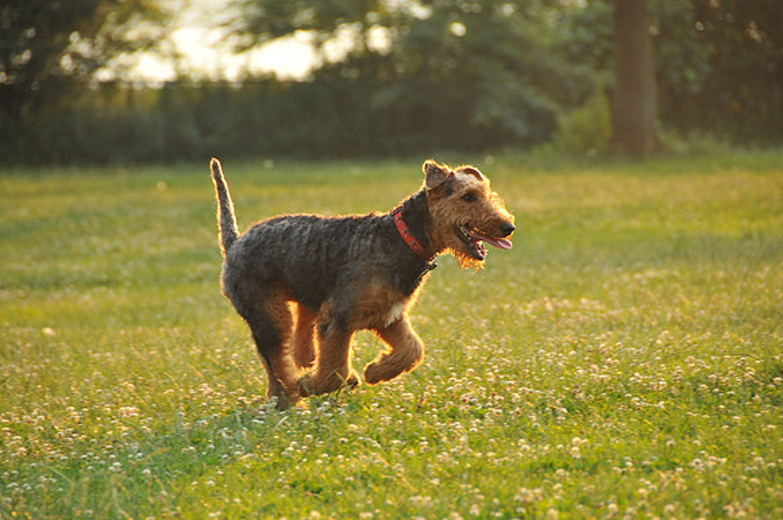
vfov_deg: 4.6
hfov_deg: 6.9
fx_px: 6516
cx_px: 392
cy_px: 260
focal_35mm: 300
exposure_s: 1/400
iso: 900
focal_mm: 200
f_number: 5.6
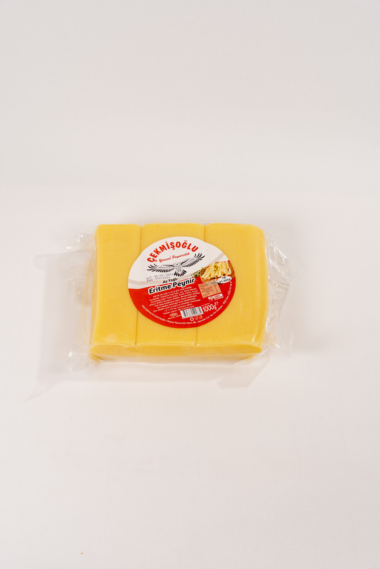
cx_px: 190
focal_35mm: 43
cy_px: 284
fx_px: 678
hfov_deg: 31.3
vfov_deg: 45.6
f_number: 8
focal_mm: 42.8
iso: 100
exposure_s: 1/100
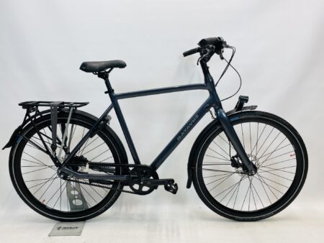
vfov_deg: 53.1
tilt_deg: -8.4
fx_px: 243
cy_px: 122
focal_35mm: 26
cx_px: 162
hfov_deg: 67.3
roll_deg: +0.9
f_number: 1.8
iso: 50
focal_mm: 4.25
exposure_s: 1/100
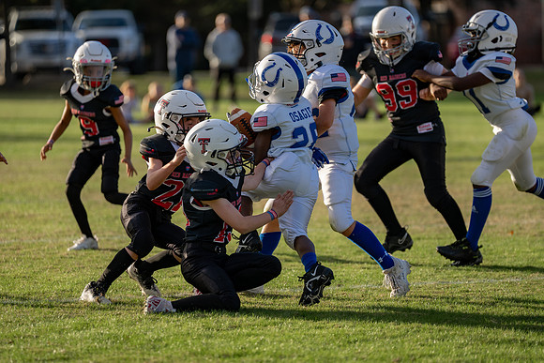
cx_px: 272
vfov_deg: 6.3
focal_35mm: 218
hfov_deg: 9.4
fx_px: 3298
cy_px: 182
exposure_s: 1/1600
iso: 160
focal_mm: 200
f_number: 2.8
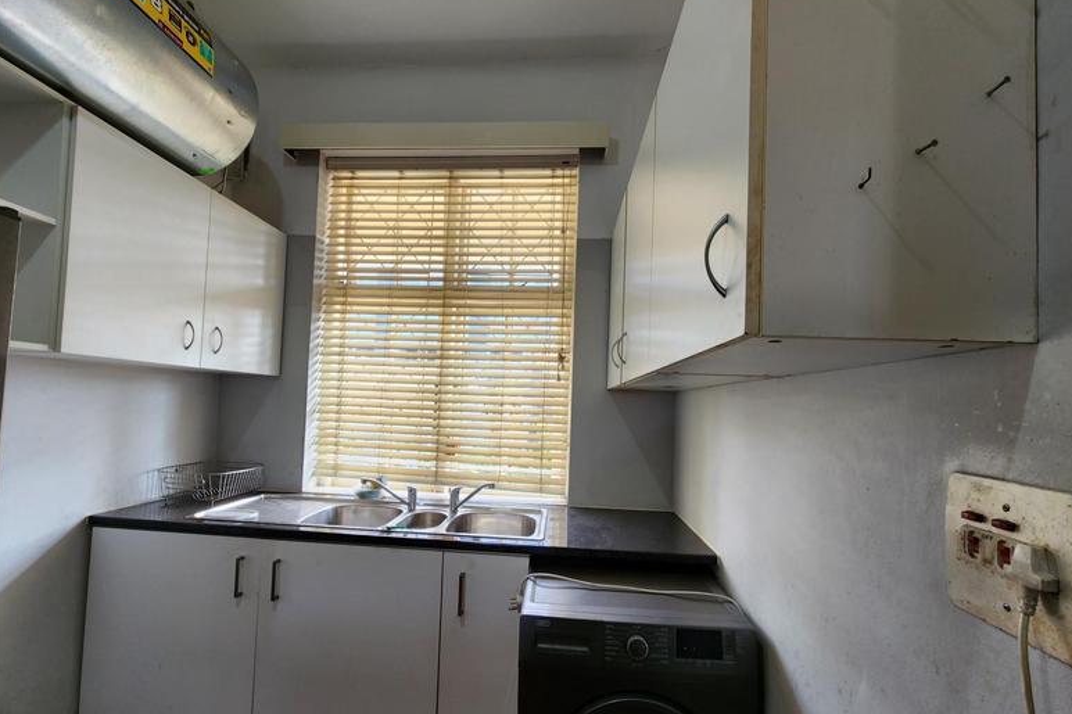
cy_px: 398
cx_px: 527
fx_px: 417
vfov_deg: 80.9
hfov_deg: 104.3
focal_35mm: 14
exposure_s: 1/50
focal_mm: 2.2
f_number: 2.2
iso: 100
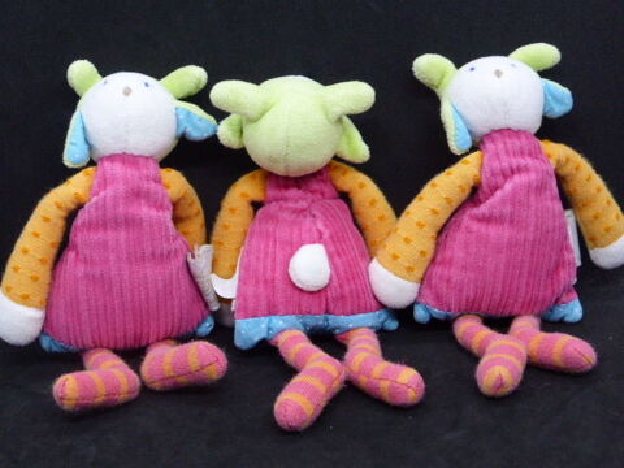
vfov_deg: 25.7
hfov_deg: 33.8
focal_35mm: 57
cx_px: 312
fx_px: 1028
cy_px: 234
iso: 400
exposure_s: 1/40
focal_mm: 9.7
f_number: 4.6
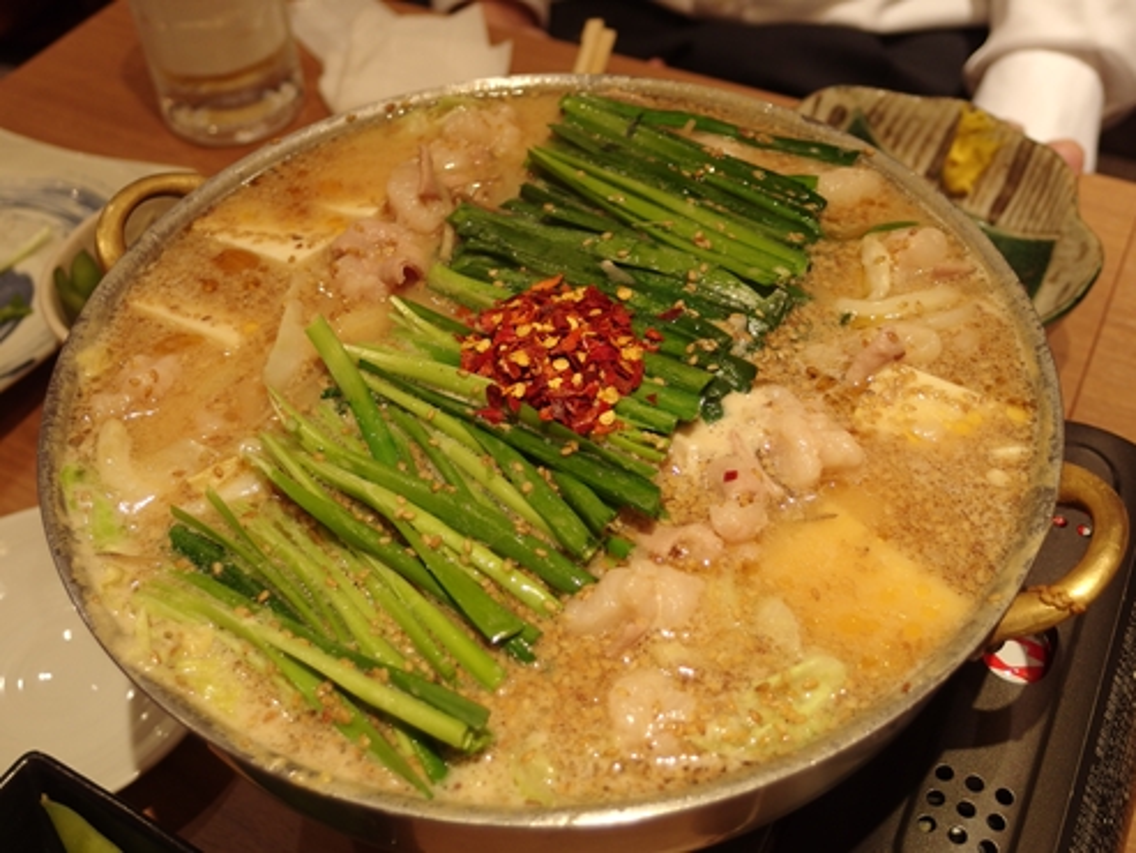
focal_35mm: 38
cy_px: 426
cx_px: 568
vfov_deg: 37.7
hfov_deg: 49.0
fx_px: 1247
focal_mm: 8.1
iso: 160
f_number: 2
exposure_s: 1/60
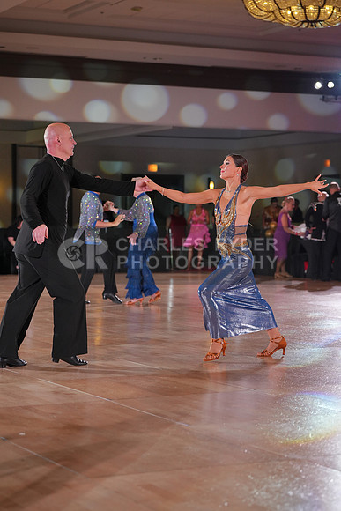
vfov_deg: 24.8
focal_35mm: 82
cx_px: 170
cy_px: 256
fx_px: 1164
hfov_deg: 16.7
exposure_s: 1/400
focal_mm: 82
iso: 1250
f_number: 3.5
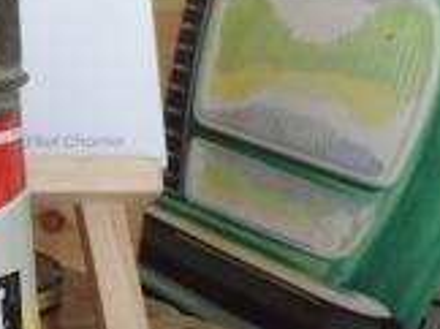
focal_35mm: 89
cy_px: 158
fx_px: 1130
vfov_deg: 16.6
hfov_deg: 19.2
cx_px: -223
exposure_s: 1/30
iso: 110
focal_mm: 4.3
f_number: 3
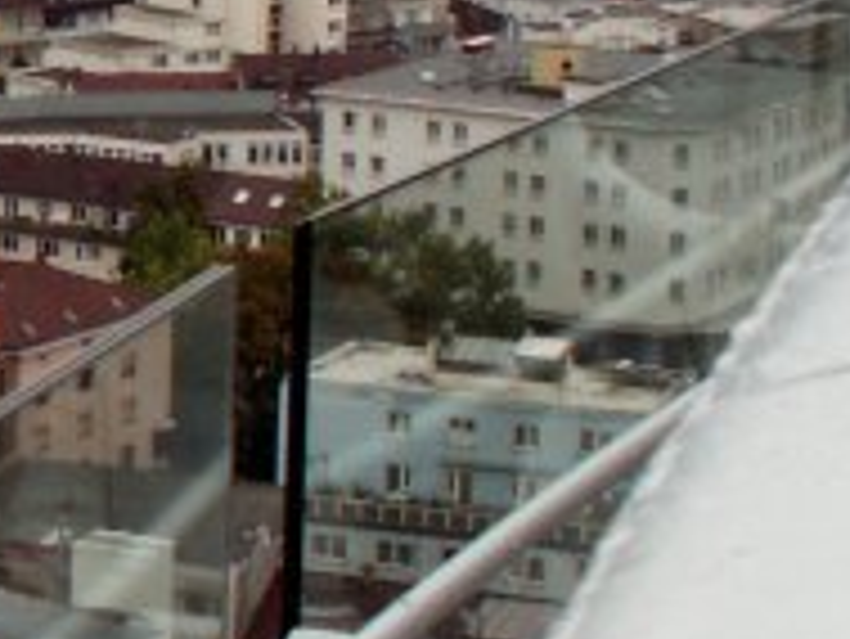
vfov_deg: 8.1
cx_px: -859
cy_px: -108
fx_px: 4472
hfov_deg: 10.0
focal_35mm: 182
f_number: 4.5
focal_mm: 7.11
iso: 50
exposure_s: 1/80
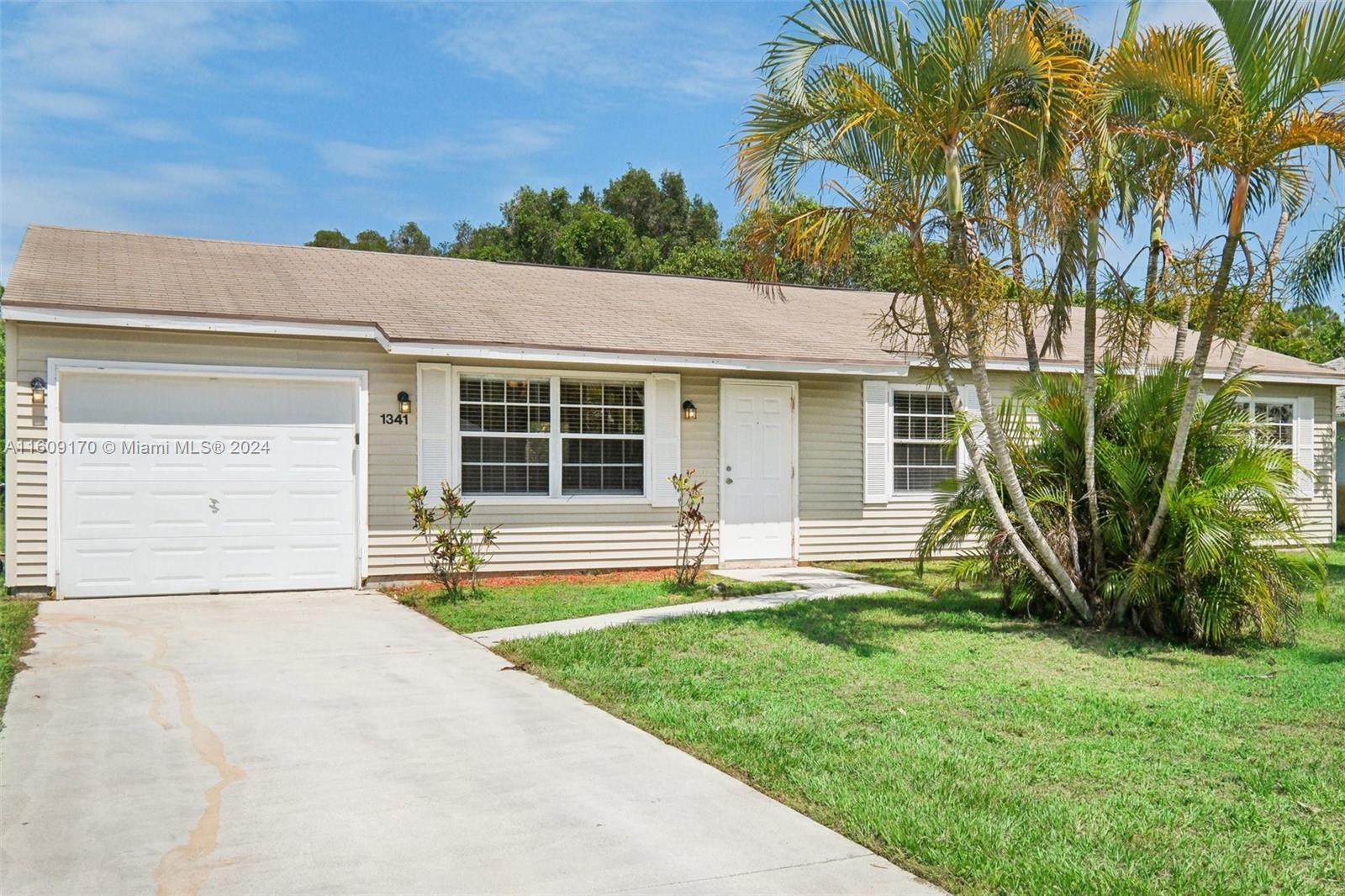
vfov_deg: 44.9
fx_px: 1083
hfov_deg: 63.7
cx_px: 672
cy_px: 448
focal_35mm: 29
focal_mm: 19.1
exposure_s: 1/3500
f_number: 9
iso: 1250
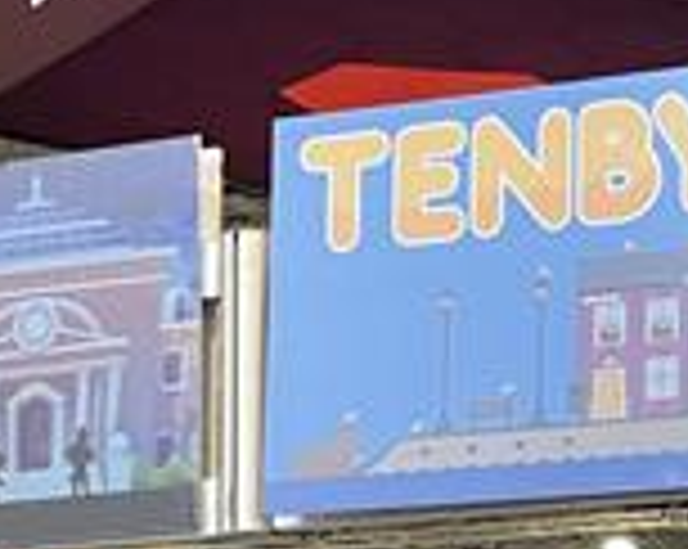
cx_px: 625
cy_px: 594
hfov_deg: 13.4
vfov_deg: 10.7
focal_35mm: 143
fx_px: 2908
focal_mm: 3.99
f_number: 1.8
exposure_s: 1/50
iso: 250
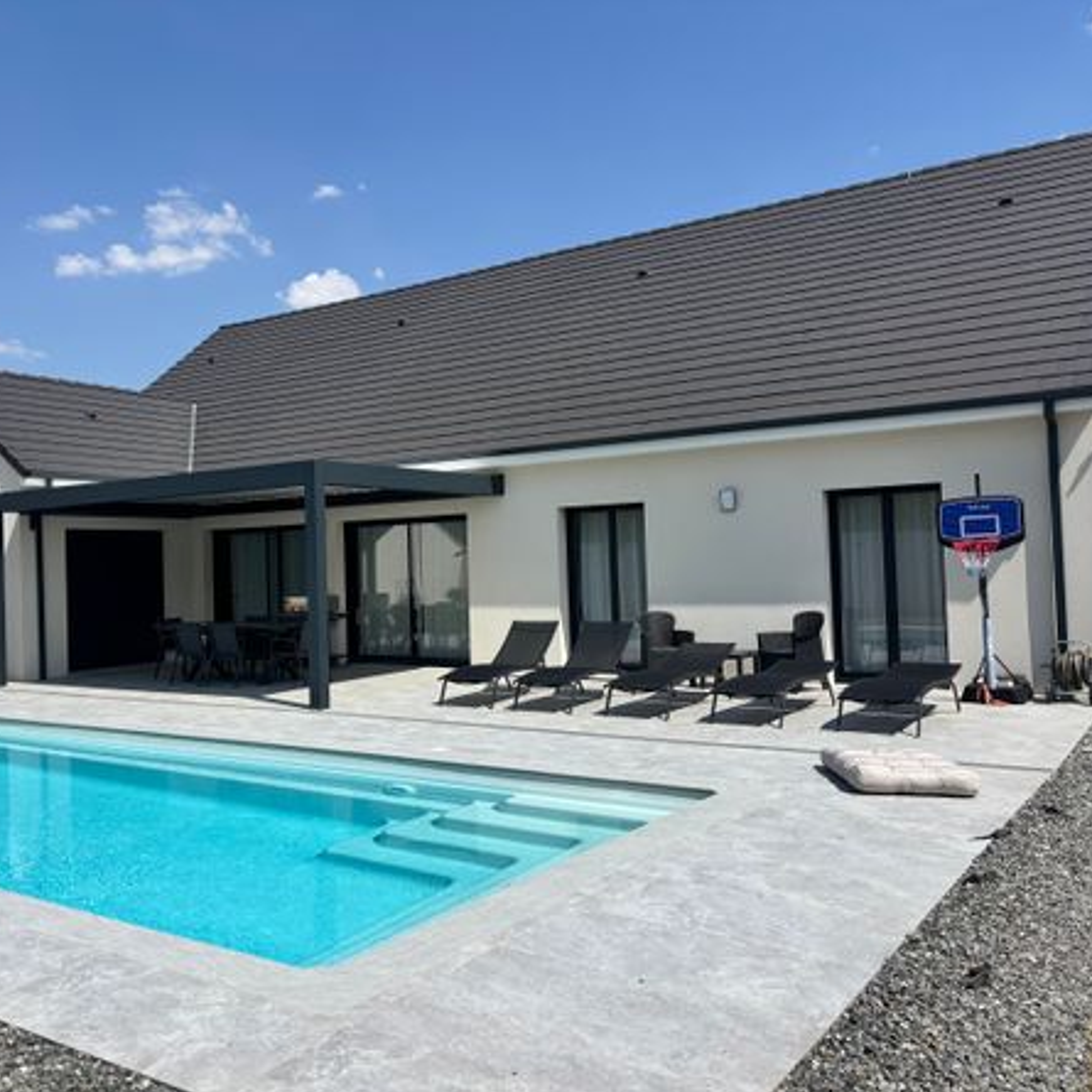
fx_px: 1106
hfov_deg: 51.7
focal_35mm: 31
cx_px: 383
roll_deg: +0.7
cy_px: 545
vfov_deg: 52.5
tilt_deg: -0.8
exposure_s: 1/5618
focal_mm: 5.96
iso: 50
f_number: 1.6
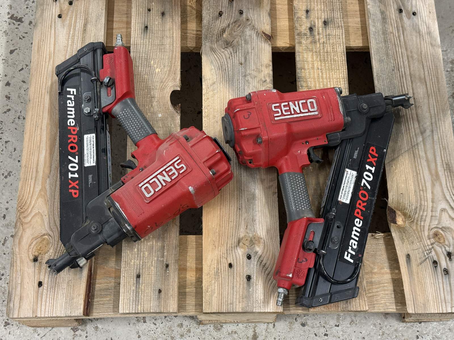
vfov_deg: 30.3
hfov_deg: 39.7
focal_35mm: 48
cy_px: 170
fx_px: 630
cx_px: 227
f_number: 1.78
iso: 160
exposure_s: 1/50
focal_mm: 6.76
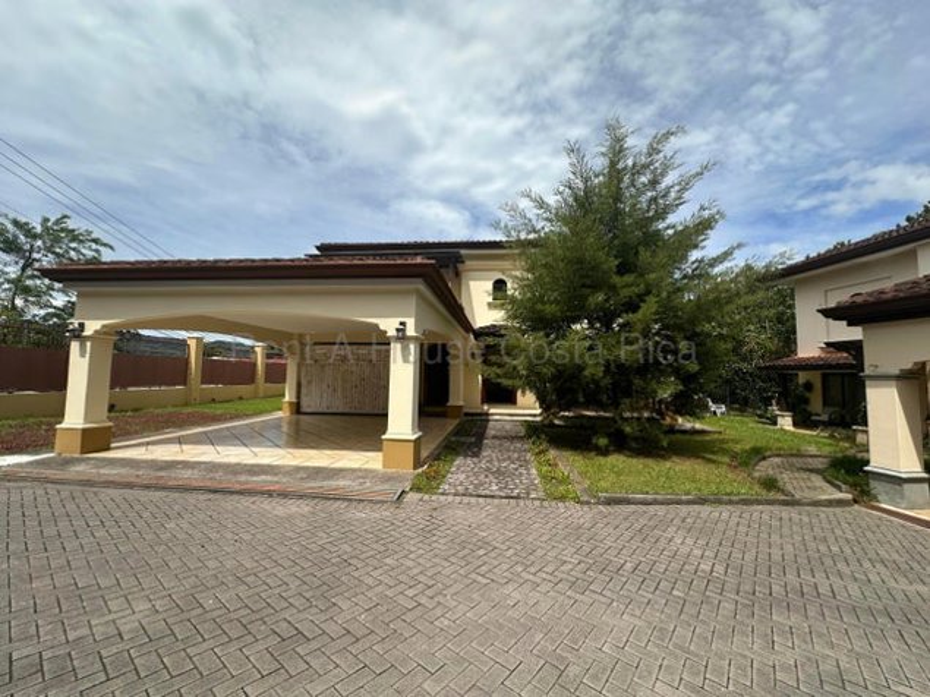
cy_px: 348
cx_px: 465
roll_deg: -0.5
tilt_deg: +3.9
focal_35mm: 14
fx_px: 376
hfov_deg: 102.1
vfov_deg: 85.7
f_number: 2.2
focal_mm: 2.22
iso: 40
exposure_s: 1/1642
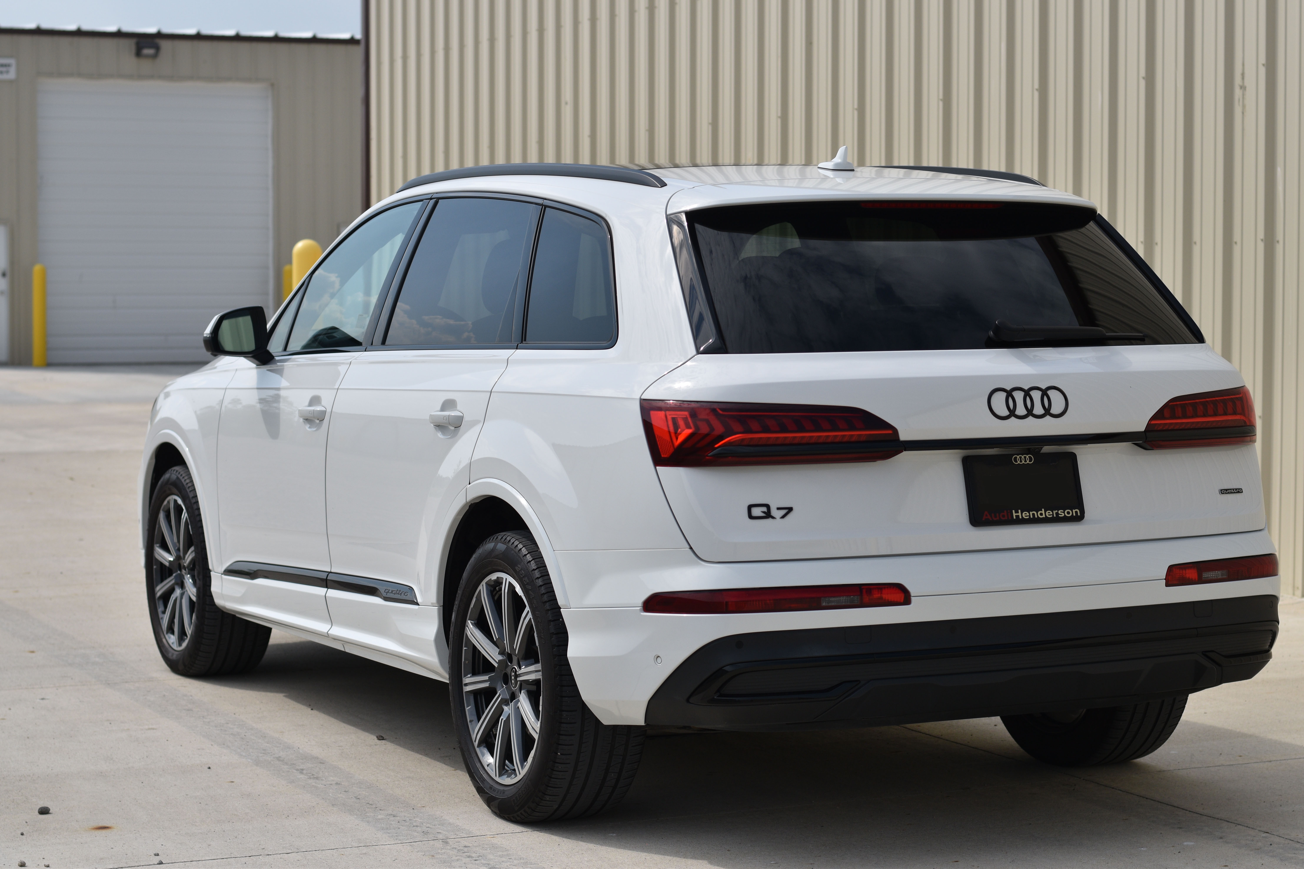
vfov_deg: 18.2
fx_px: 2716
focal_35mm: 75
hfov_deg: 27.0
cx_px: 652
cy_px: 434
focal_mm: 50
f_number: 4
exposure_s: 1/4000
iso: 140
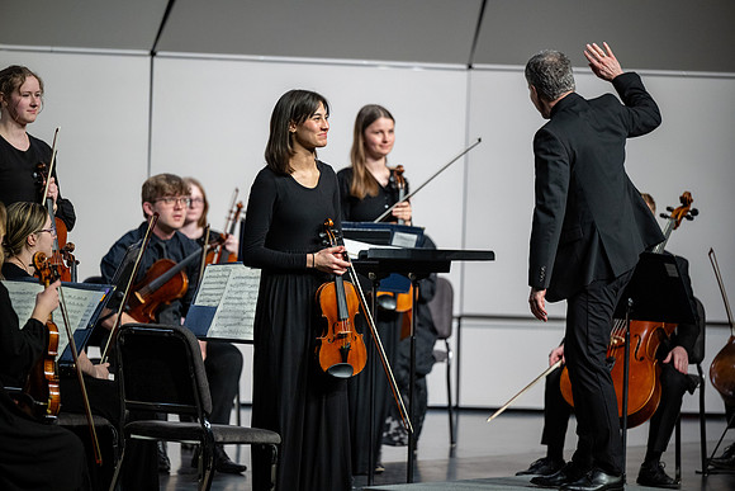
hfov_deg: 10.3
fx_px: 4084
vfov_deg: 6.9
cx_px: 368
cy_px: 246
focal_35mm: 200
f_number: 2.8
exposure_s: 1/400
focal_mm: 200
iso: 1600
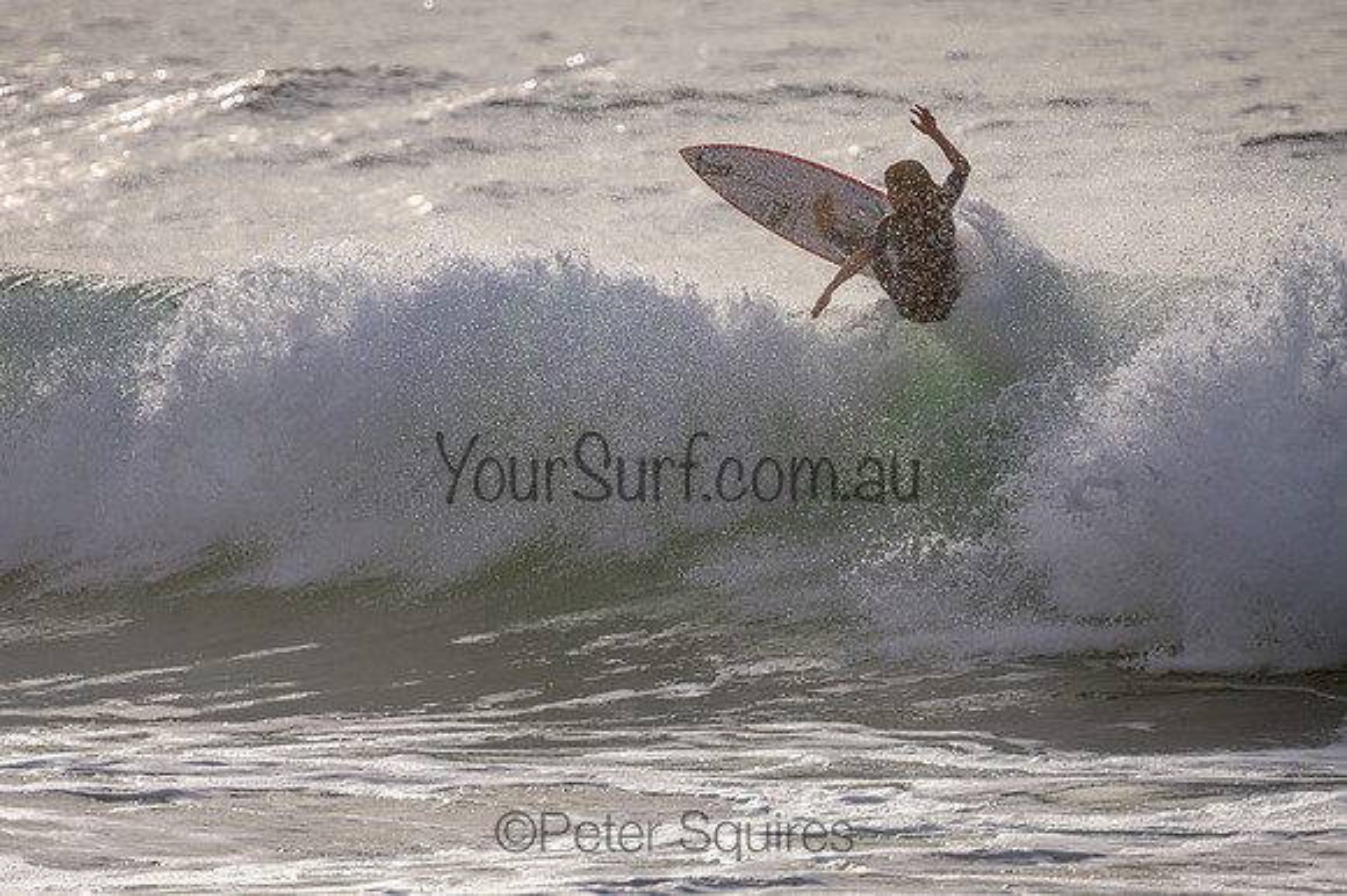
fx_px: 22436
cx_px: 674
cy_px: 448
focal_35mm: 600
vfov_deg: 2.3
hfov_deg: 3.4
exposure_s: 1/2500
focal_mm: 400
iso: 180
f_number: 5.6
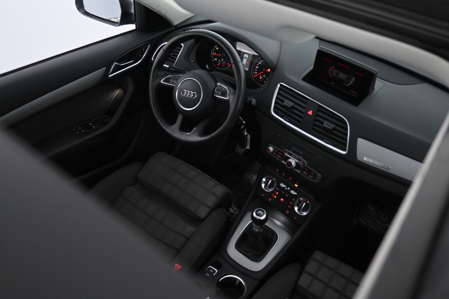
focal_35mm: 30
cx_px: 224
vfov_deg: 43.6
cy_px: 150
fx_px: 374
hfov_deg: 61.9
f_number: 3.8
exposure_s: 1/30
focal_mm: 20
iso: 1600
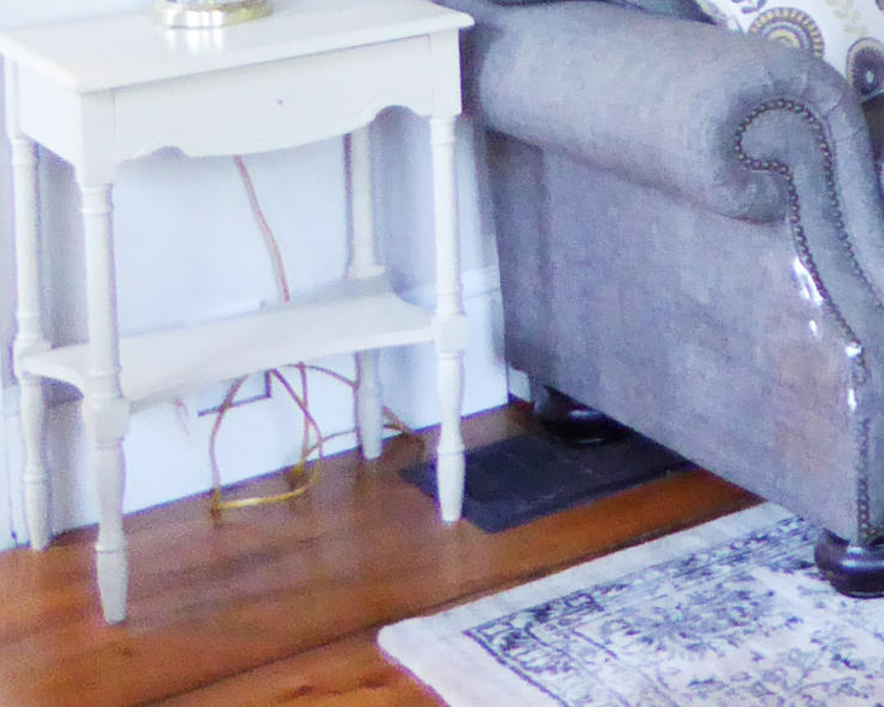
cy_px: -430
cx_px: 1780
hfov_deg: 15.7
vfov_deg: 14.7
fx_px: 2512
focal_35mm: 96
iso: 400
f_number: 3.3
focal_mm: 4.3
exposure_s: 1/15
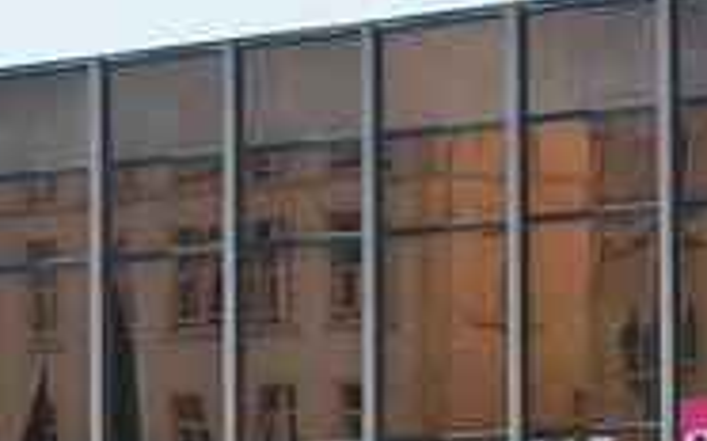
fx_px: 5835
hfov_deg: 6.9
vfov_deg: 4.3
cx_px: 258
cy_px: 509
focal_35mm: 303
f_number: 8
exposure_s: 1/1000
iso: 400
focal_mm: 85
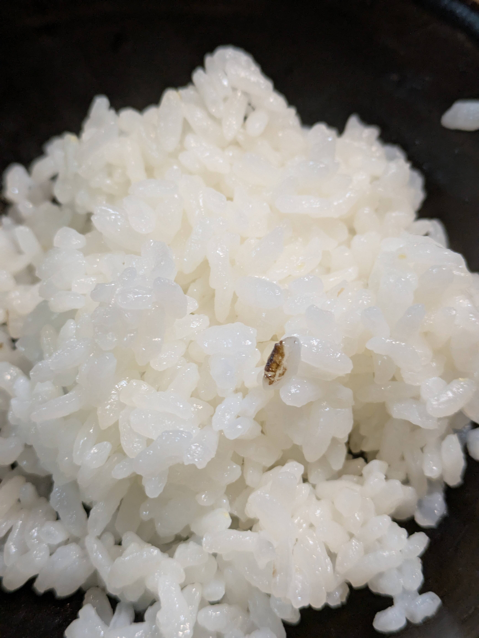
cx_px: 240
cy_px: 319
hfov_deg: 28.6
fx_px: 940
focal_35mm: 51
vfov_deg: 37.5
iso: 313
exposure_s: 1/60
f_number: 1.89
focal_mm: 5.43
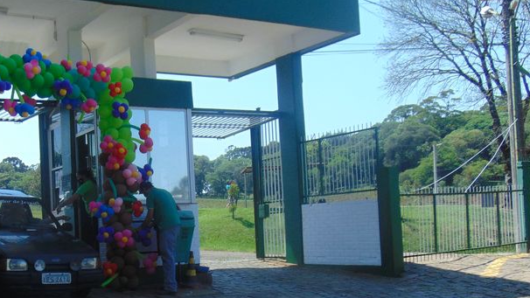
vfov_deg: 25.7
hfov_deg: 43.1
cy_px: 222
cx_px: 129
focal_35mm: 46
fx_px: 647
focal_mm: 4.5
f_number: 3
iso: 80
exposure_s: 1/800
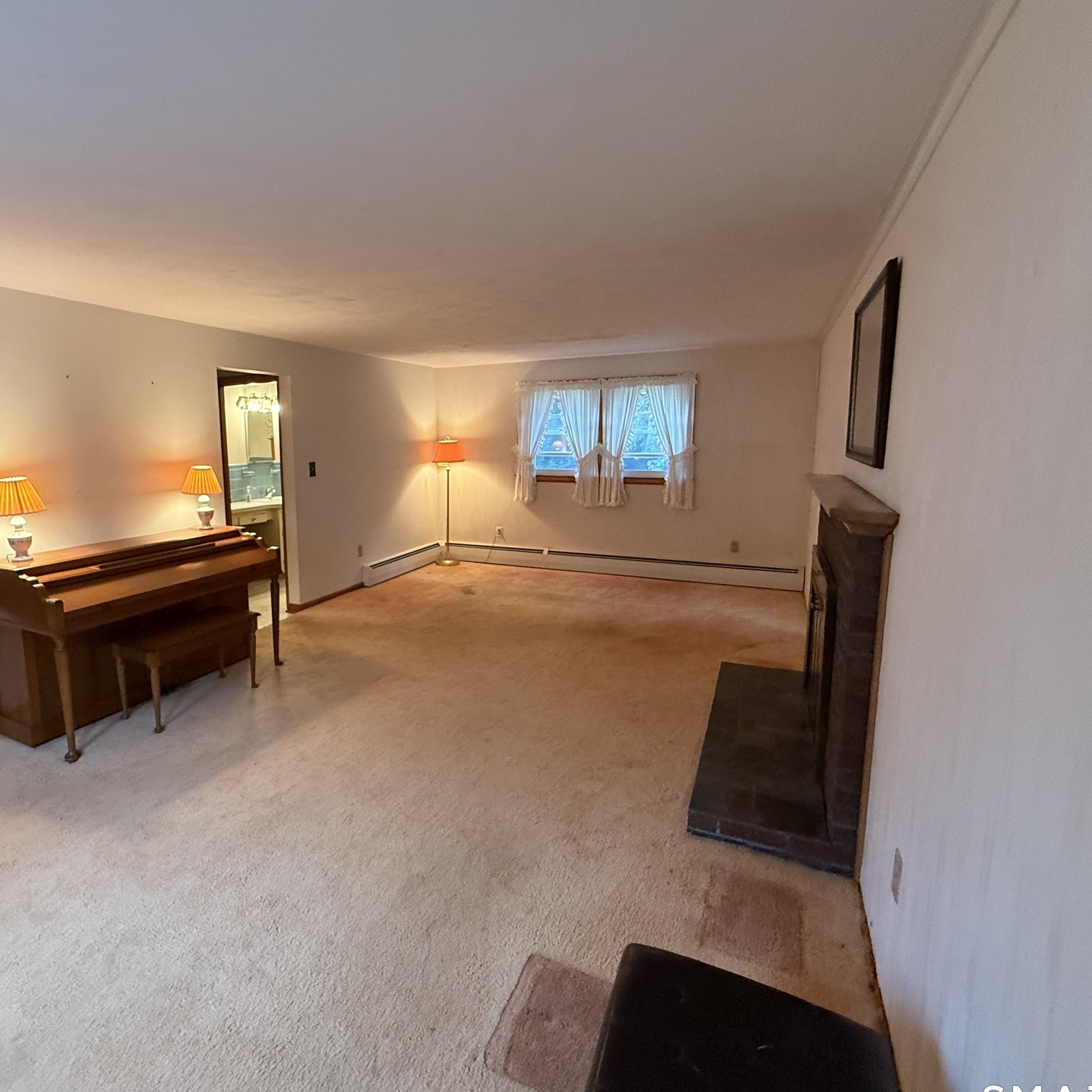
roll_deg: +1.6
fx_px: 642
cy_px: 532
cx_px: 424
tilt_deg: -7.9
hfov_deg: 79.6
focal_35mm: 18
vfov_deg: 80.7
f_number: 2.2
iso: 500
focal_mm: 2.22
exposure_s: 1/60
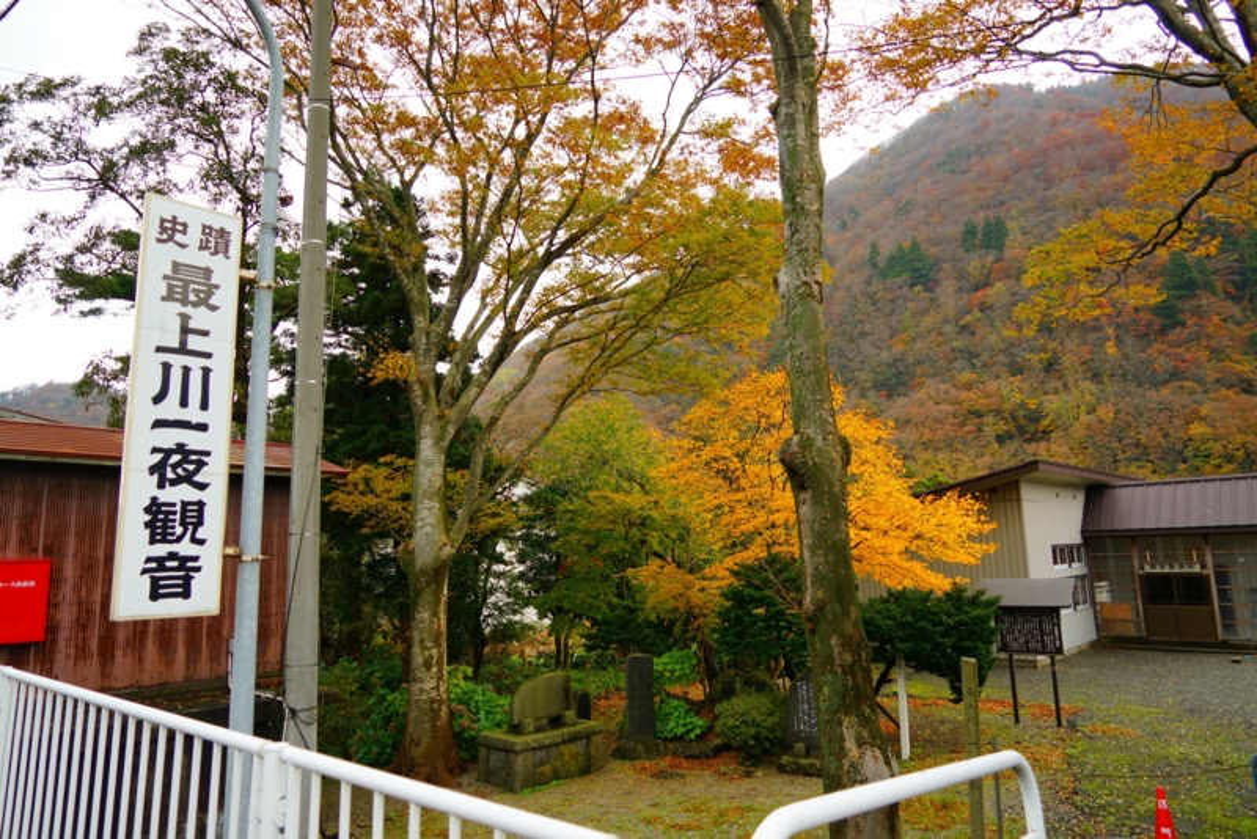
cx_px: 628
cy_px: 420
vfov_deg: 53.2
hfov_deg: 73.7
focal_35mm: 24
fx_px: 838
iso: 250
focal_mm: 24
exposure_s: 1/60
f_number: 4
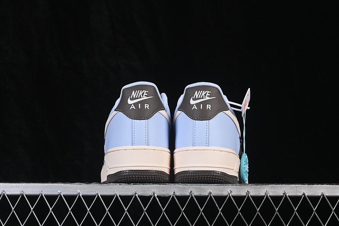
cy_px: 113
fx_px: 706
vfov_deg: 18.2
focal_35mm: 75
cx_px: 170
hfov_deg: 27.0
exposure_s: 1/80
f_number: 8
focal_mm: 50
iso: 160
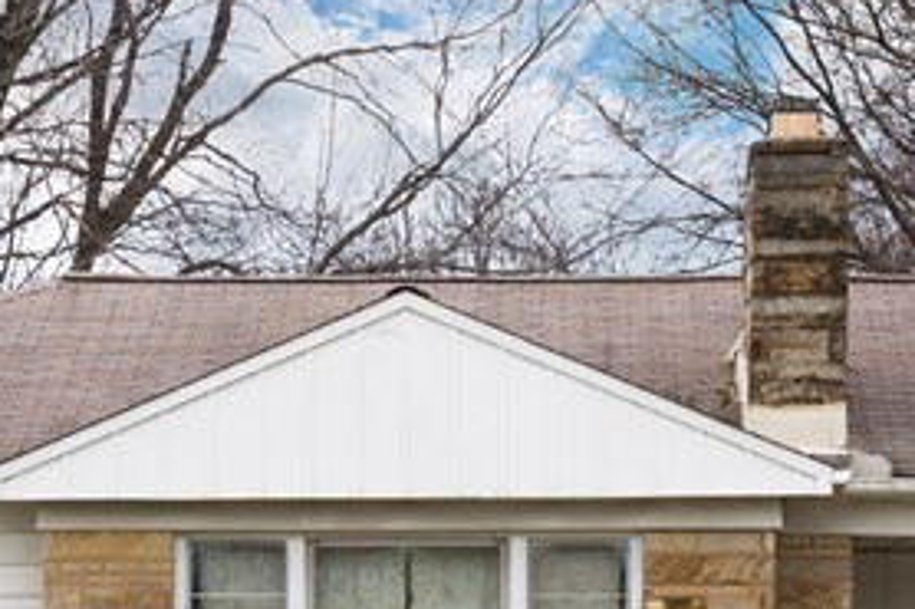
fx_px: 4369
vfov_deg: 7.9
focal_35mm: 172
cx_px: 755
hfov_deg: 11.9
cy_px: 780
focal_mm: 44
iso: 100
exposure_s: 1/80
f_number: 9
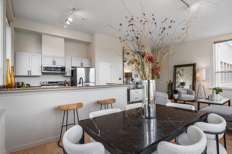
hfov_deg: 88.0
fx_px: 119
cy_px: 78
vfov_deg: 65.6
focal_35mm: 19
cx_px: 127
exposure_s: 1/80
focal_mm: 16.5
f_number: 9
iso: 400
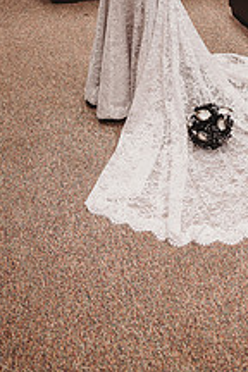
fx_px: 517
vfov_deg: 38.3
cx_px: 217
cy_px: 79
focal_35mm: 50
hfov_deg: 26.2
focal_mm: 24
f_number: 2.2
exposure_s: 1/125
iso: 200
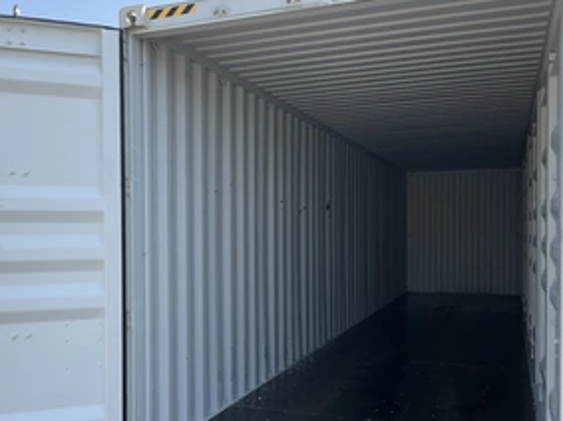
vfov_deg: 35.0
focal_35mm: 41
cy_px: 246
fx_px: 667
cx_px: 207
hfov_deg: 45.4
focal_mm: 3
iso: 25
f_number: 1.8
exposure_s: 1/635
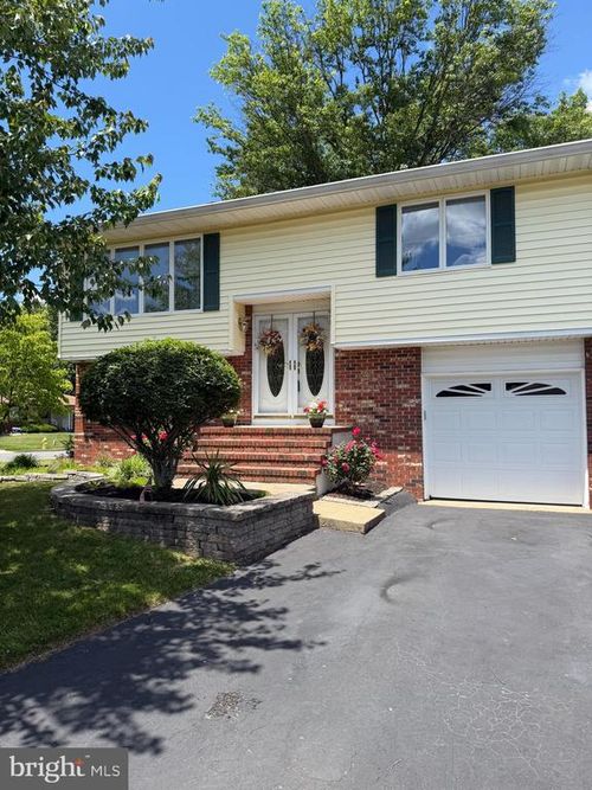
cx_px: 296
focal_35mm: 24
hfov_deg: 56.8
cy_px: 395
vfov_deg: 71.6
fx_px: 547
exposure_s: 1/2703
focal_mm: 6.76
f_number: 1.78
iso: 80
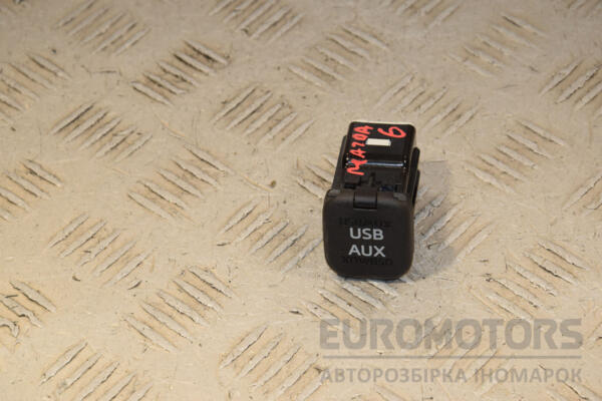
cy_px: 200
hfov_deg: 14.9
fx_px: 2307
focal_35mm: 138
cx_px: 301
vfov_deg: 9.9
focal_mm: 92
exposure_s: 1/200
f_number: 9
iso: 800
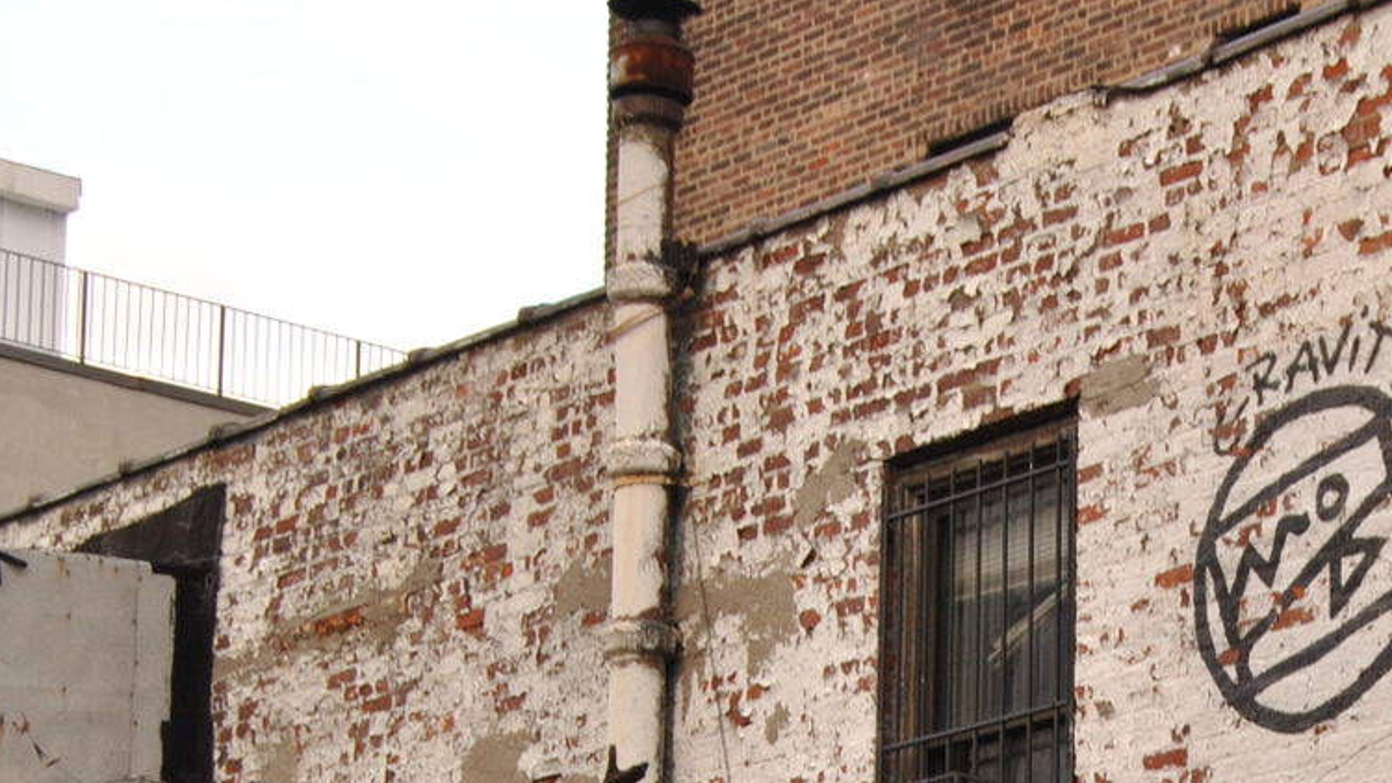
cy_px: 1099
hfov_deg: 15.5
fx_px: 5057
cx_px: 1258
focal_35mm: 137
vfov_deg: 8.7
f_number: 6.3
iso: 200
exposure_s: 1/80
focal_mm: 34
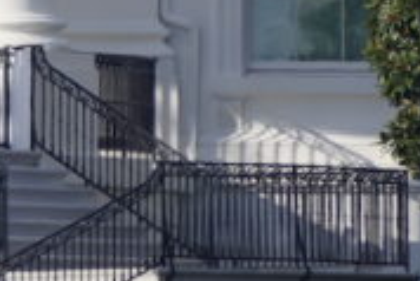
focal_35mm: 5168
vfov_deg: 0.3
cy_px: -355
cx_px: -760
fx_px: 60341
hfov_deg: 0.4
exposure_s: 1/200
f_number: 6.3
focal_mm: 600
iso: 100
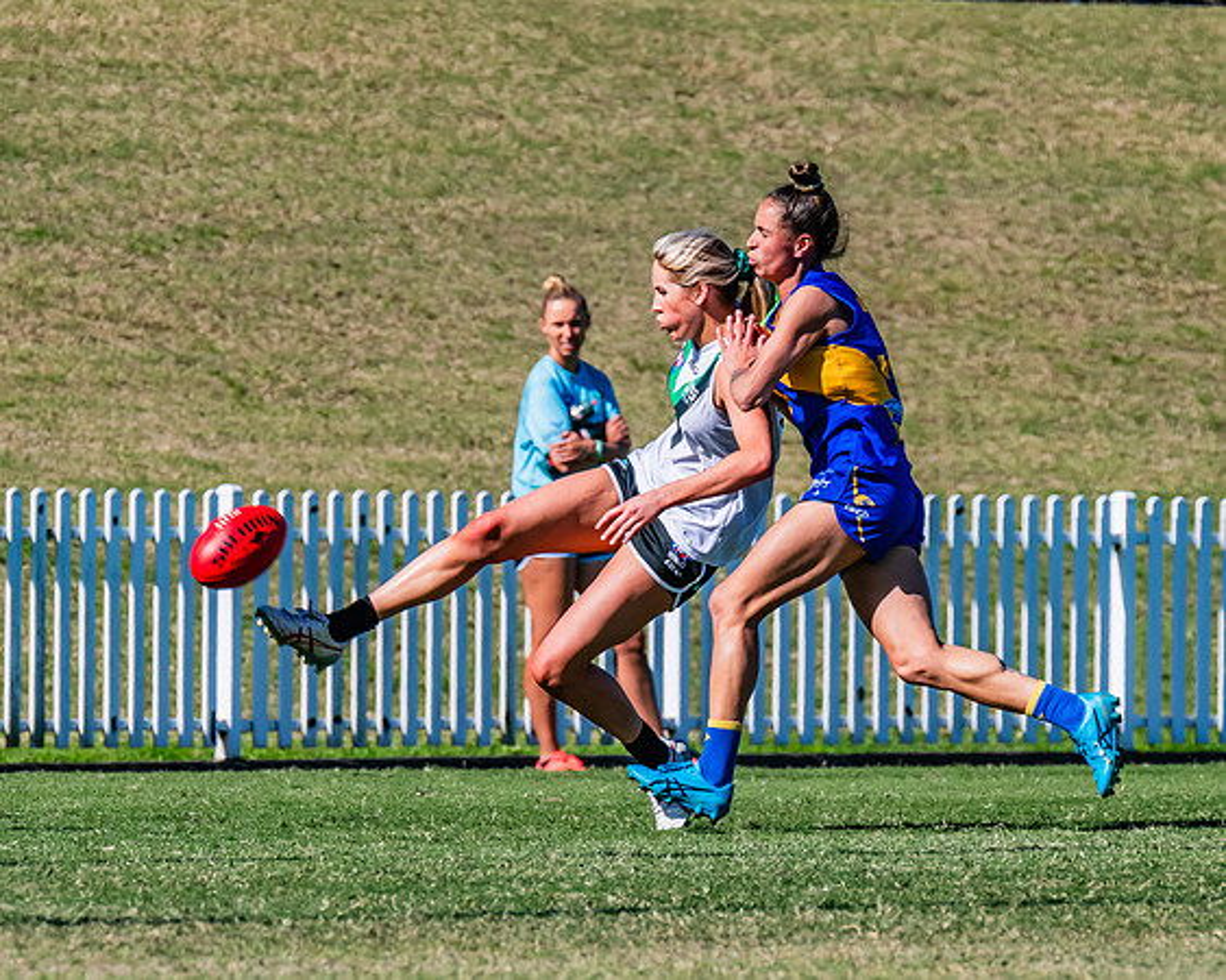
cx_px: 682
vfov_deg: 2.2
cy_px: 535
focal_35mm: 700
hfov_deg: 2.8
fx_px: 25385
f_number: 11
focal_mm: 420
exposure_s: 1/1250
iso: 640
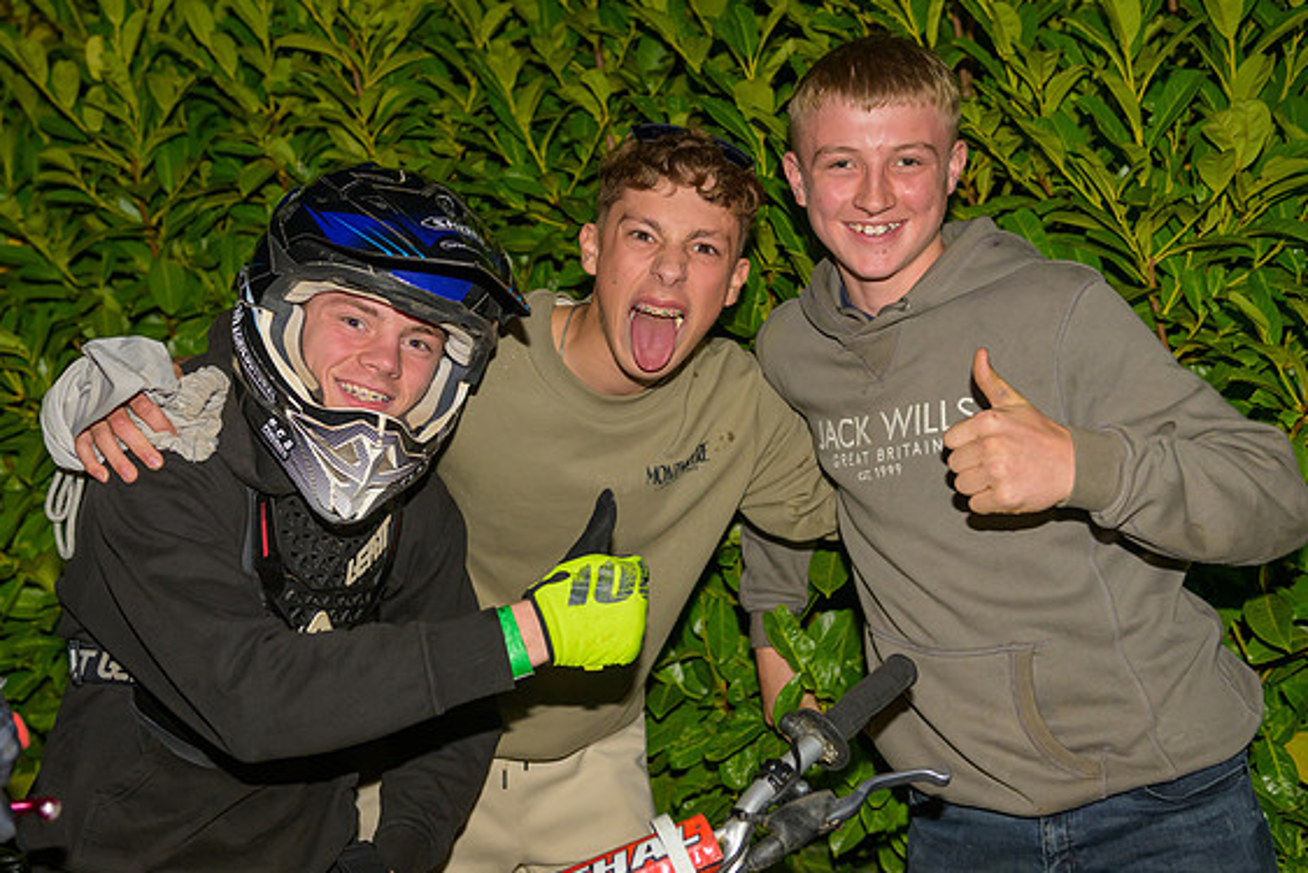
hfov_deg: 42.6
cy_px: 414
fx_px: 1672
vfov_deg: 29.3
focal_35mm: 46
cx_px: 558
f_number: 2.8
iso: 1000
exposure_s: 1/60
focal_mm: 36
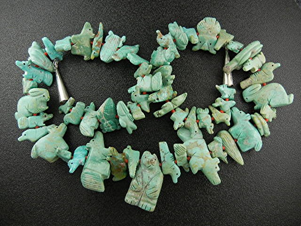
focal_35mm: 30
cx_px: 150
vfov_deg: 46.8
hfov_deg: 60.0
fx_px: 261
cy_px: 113
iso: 400
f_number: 3.5
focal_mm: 5.4
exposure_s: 1/16.8
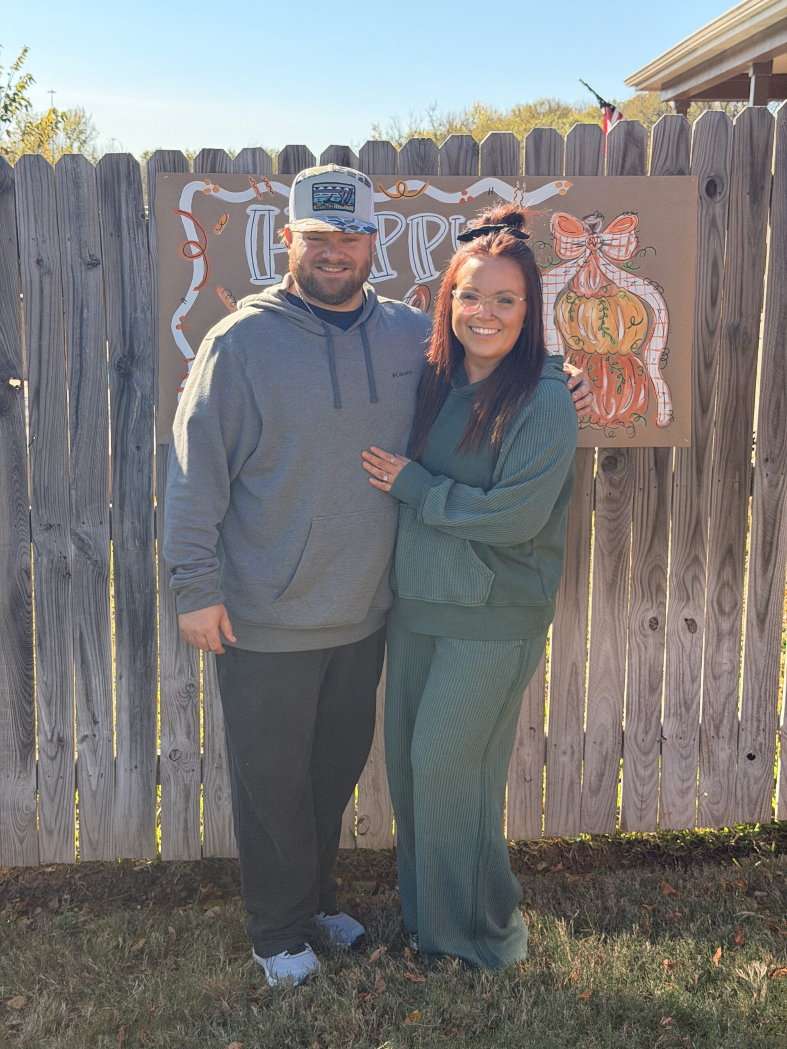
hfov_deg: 30.3
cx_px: 394
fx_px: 1455
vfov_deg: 39.7
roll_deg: -0.4
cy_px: 524
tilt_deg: -11.6
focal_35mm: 48
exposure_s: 1/2208
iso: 100
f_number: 1.78
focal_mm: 6.76
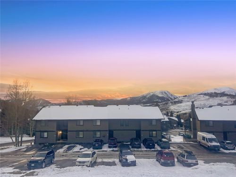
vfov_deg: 53.1
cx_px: 118
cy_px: 88
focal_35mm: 26
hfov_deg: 67.3
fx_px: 177
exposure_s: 1/1029
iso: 50
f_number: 1.5
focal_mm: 5.7
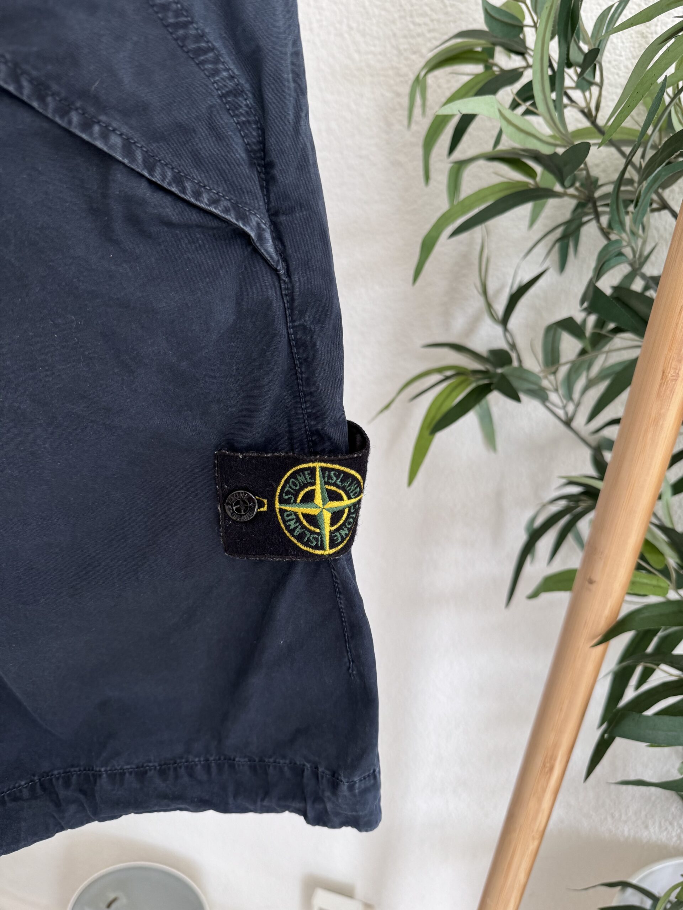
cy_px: 455
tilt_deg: -16.8
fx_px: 631
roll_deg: -6.8
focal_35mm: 24
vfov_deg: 71.6
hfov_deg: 56.8
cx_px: 342
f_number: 1.78
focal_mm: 6.76
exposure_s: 1/121
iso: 160
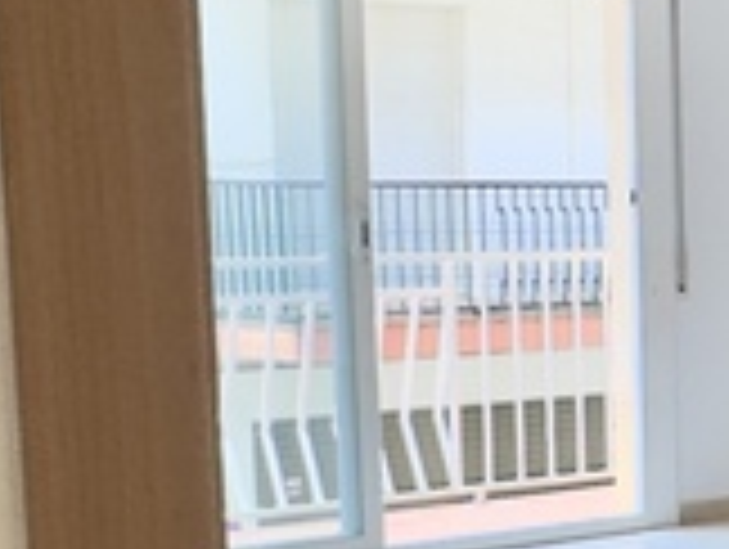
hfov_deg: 19.0
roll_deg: -0.4
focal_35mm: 87
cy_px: 414
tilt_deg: -8.1
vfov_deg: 16.9
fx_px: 1835
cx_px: 1166
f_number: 2.2
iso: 80
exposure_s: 1/100
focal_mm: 2.22
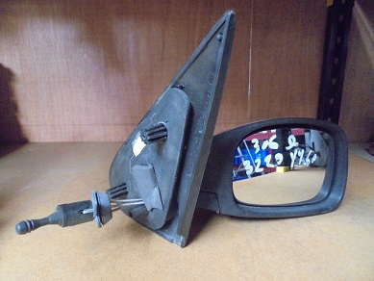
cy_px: 140
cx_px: 187
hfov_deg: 67.3
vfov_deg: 53.1
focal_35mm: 26
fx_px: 281
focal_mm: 4.6
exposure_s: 1/13
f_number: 3.5
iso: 800
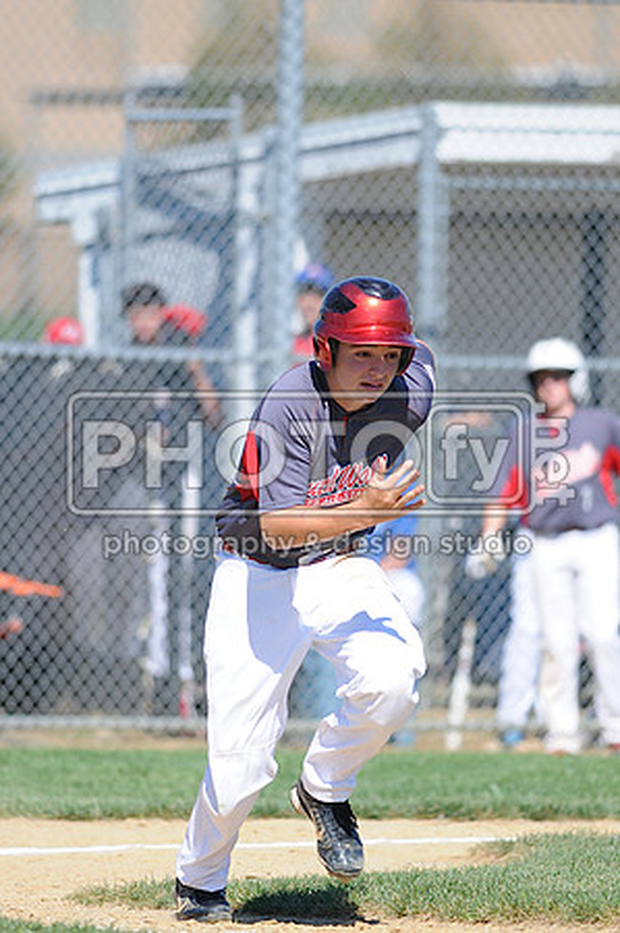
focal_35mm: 450
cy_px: 466
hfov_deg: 3.0
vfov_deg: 4.6
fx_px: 11651
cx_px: 310
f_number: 4
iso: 200
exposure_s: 1/1250
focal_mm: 300
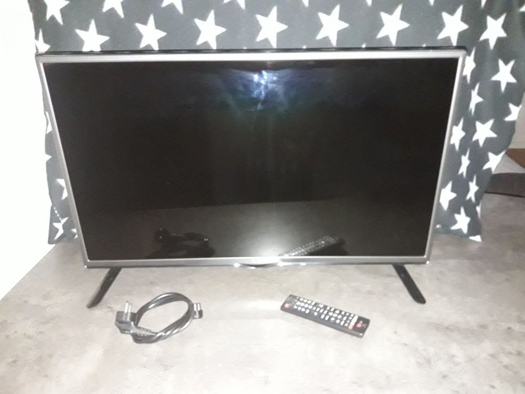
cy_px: 197
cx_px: 262
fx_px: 425
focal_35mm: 28
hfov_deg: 63.4
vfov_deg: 49.7
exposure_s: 1/17
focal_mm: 3.7
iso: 800
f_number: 1.9
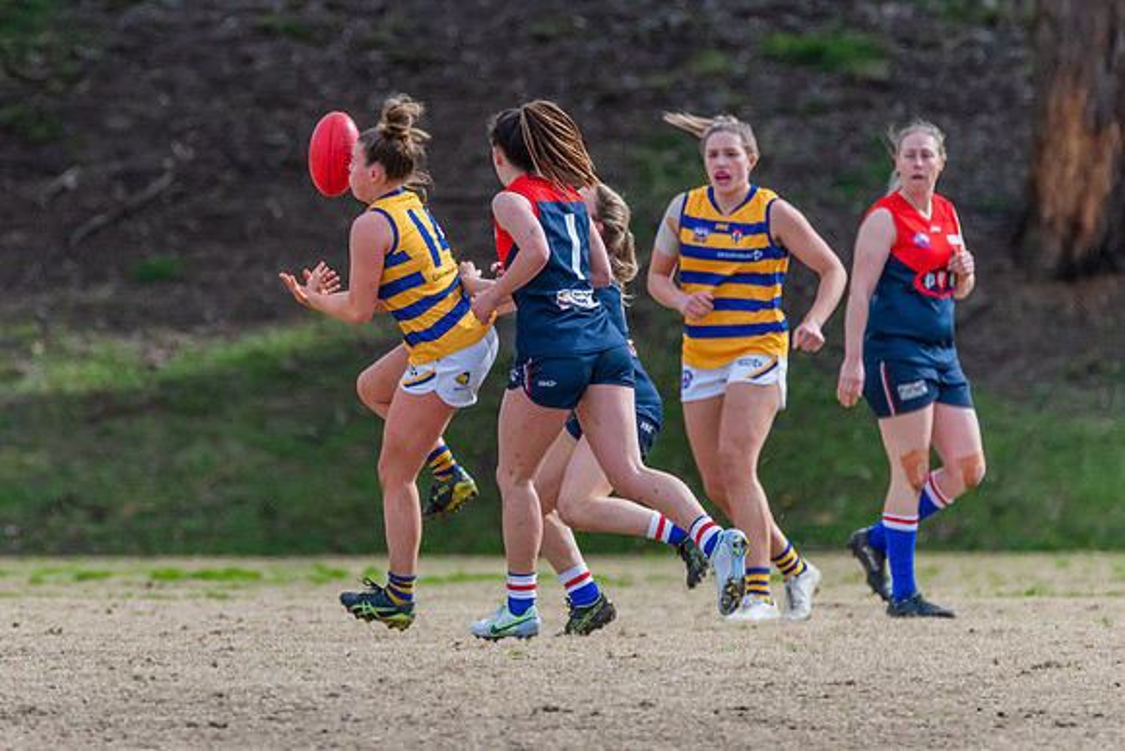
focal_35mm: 1009
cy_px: 333
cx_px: 436
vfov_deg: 1.4
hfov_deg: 2.0
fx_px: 31530
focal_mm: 600
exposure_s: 1/2000
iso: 1000
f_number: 6.3
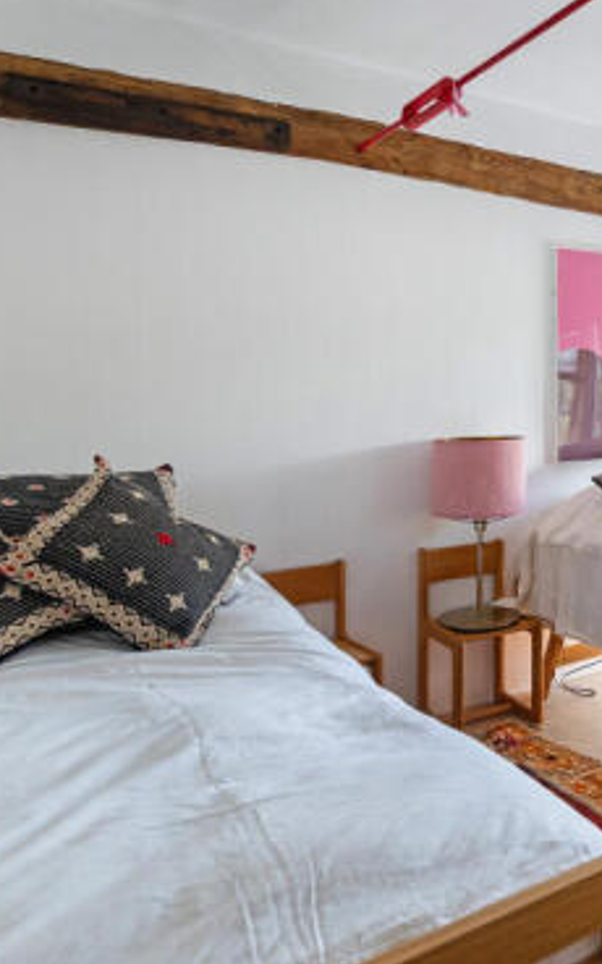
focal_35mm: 29
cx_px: 632
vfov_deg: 64.6
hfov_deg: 37.4
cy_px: 449
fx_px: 761
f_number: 5.6
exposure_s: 1/60
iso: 400
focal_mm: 16
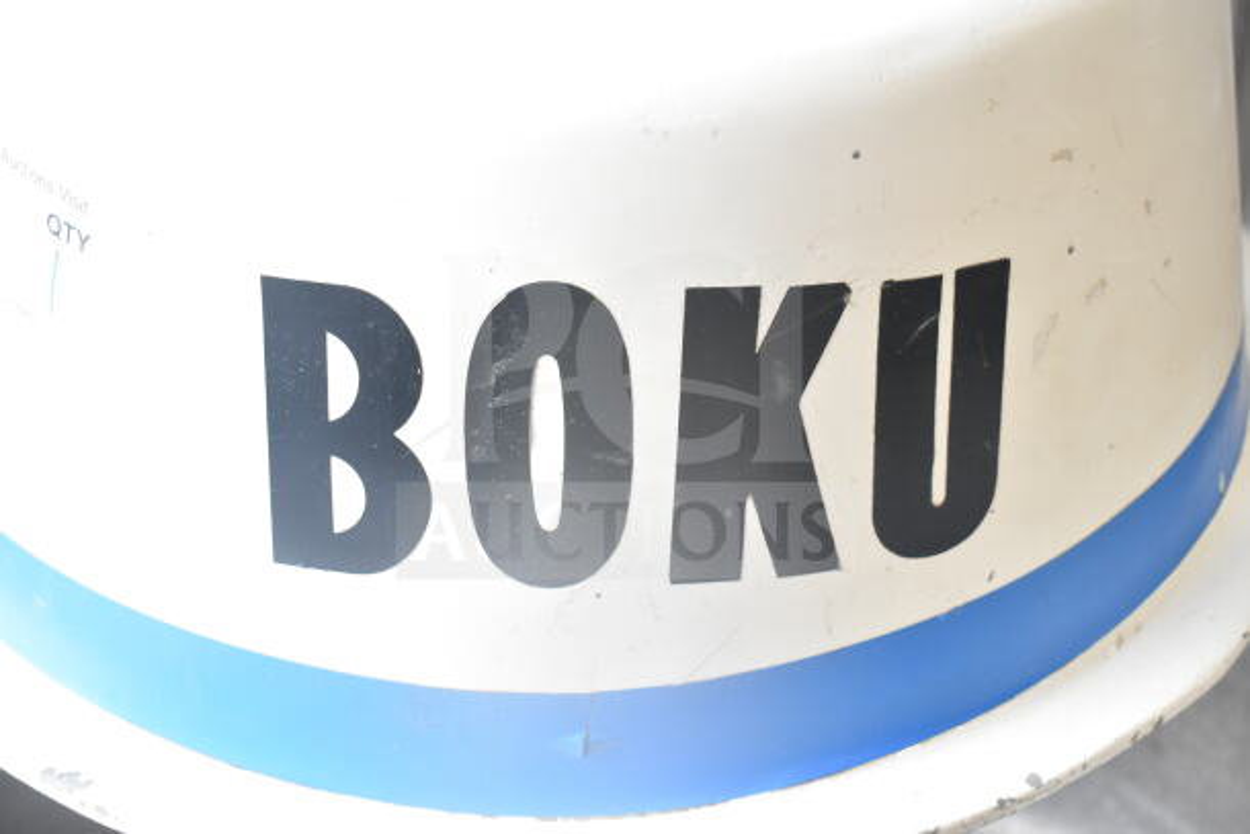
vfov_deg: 29.0
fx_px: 1615
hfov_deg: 42.3
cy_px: 417
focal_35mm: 46
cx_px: 625
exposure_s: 1/100
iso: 1600
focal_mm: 31
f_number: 5
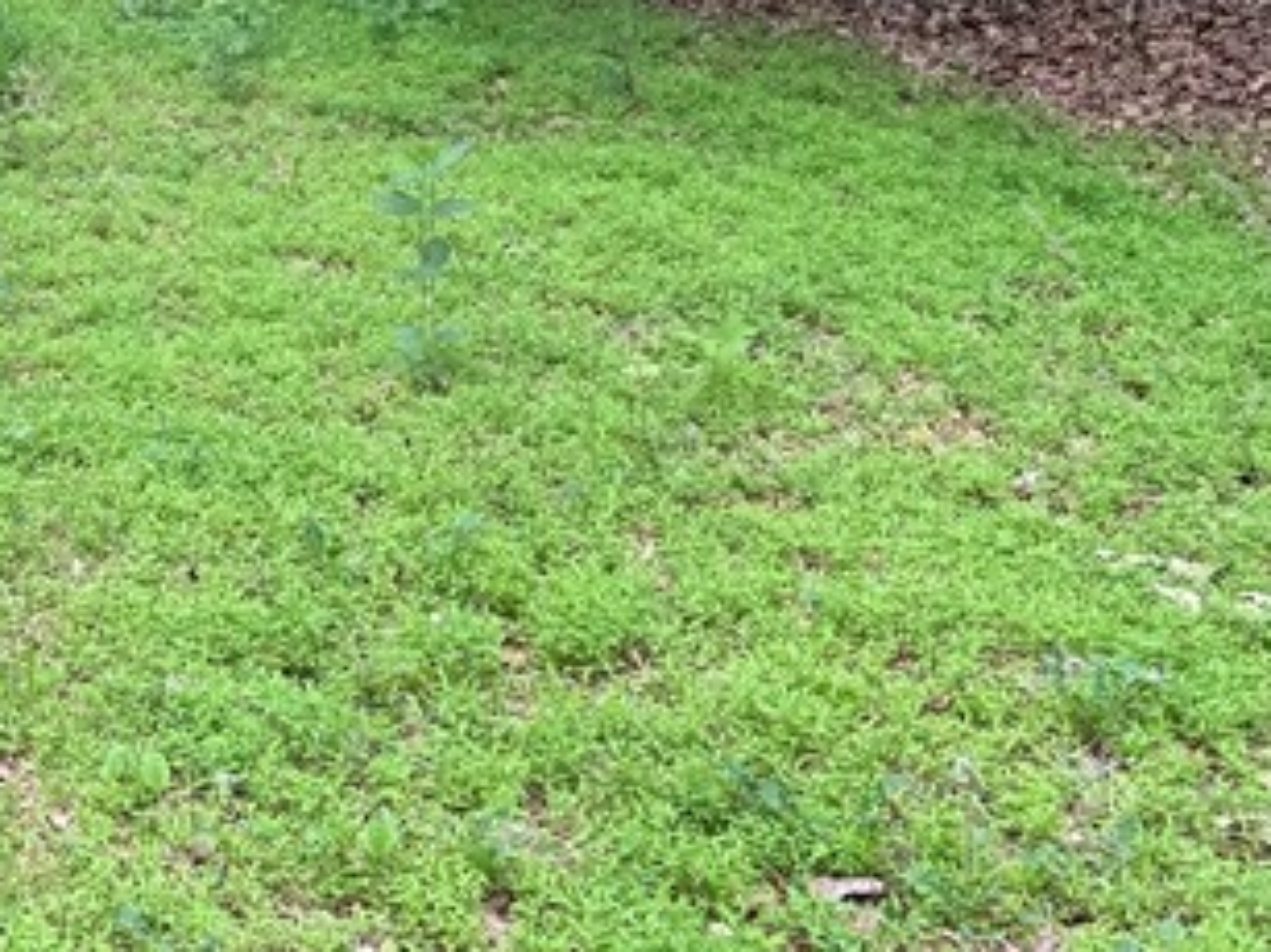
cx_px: -294
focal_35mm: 80
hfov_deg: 22.3
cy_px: -4
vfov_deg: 18.0
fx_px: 2936
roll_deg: +1.1
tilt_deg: -7.5
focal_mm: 6.76
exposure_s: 1/121
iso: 64
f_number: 1.78
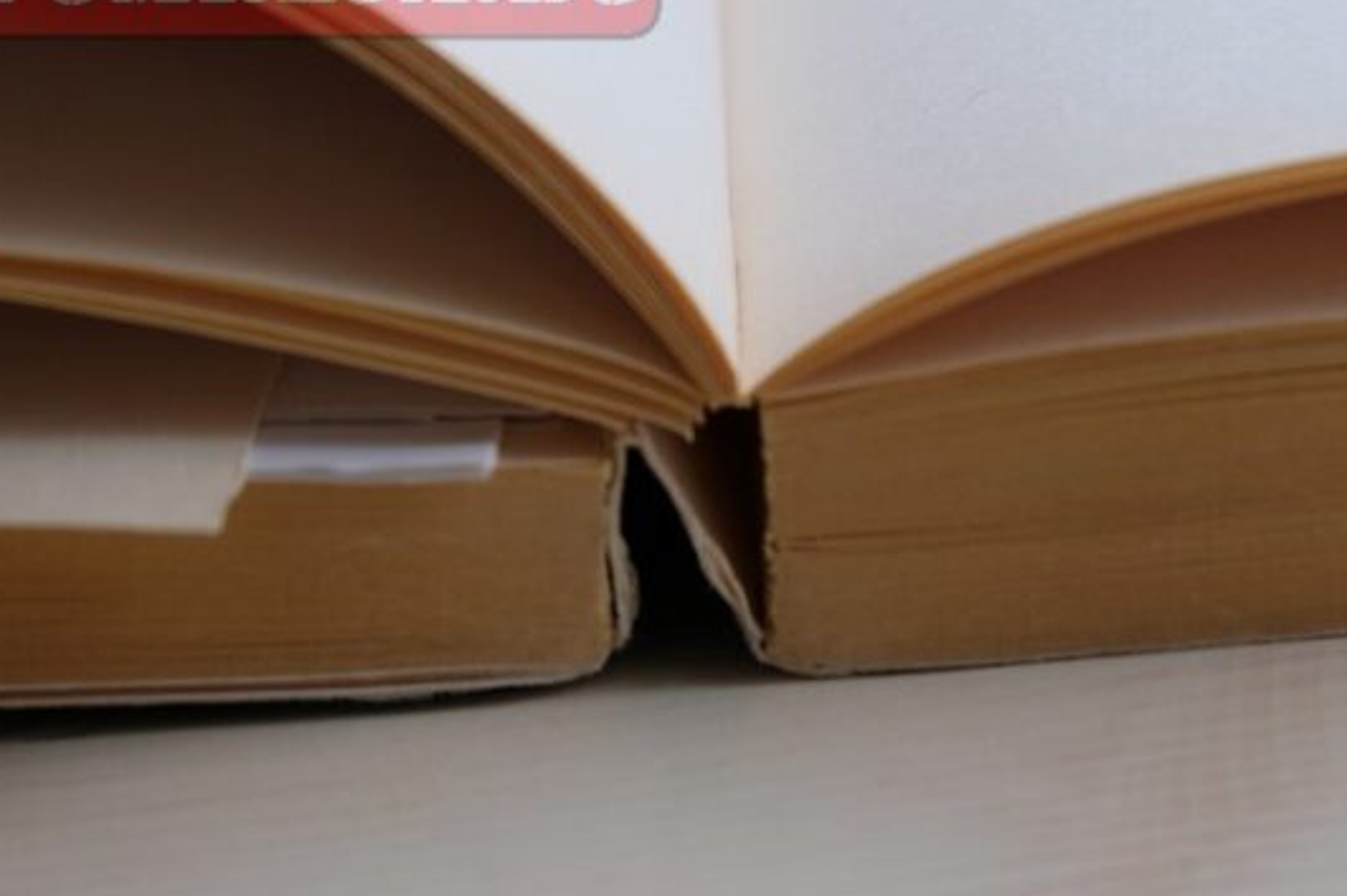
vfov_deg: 17.9
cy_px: 491
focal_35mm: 76
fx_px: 2841
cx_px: 726
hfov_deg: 26.7
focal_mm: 38.7
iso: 400
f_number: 5.6
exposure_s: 1/160
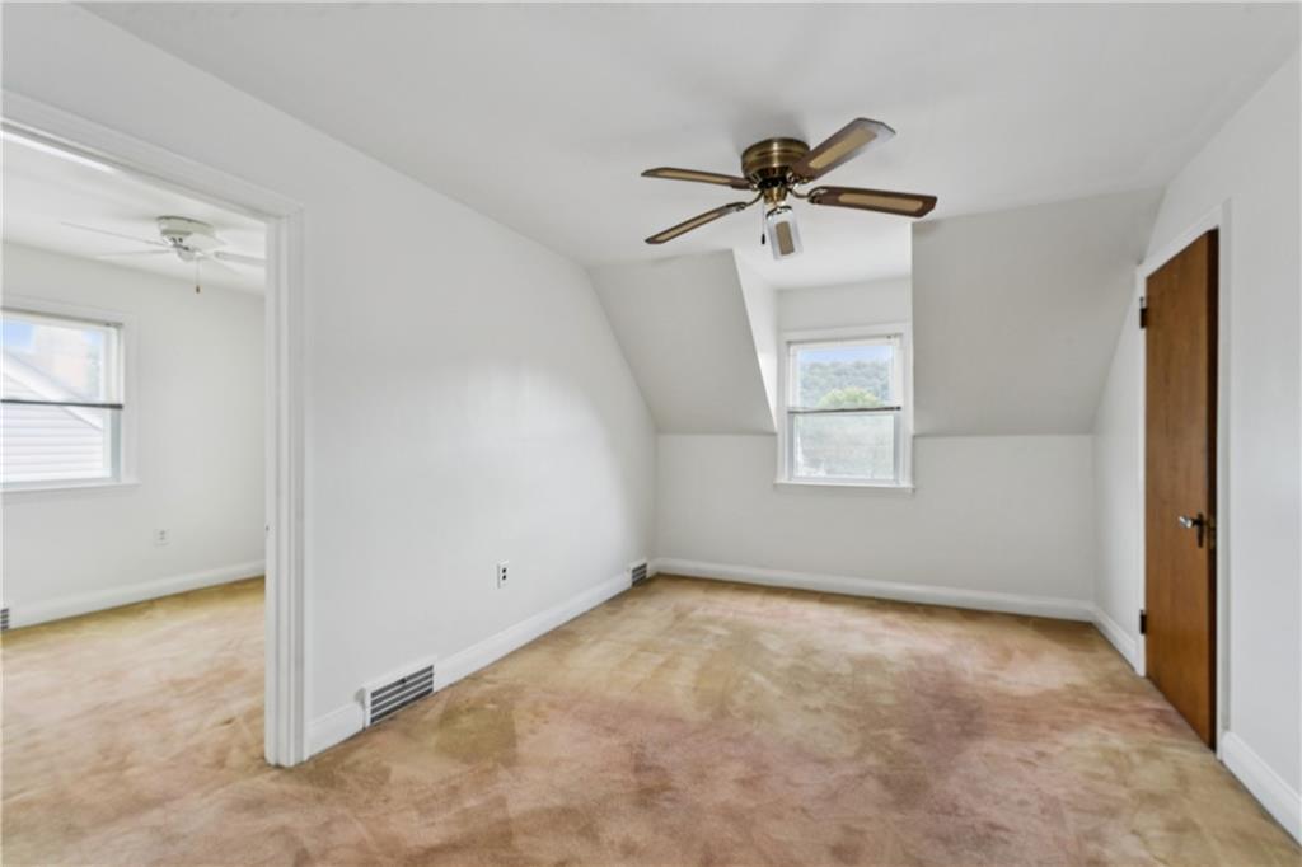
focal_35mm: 16
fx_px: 582
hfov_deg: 96.4
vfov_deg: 73.4
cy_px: 434
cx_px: 651
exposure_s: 1/10
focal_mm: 16.1
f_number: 13
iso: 400
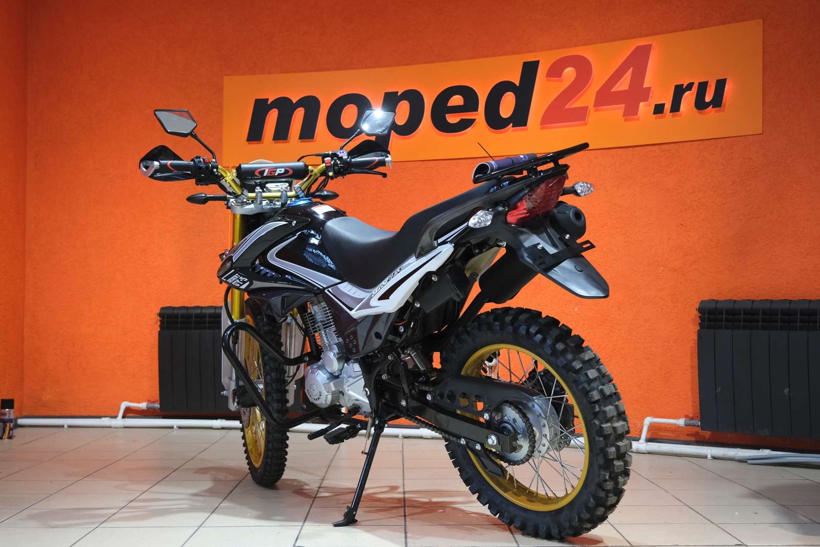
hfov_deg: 44.5
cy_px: 274
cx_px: 410
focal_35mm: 44
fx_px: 1002
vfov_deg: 30.5
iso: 1600
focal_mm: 29.2
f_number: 4
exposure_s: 1/100
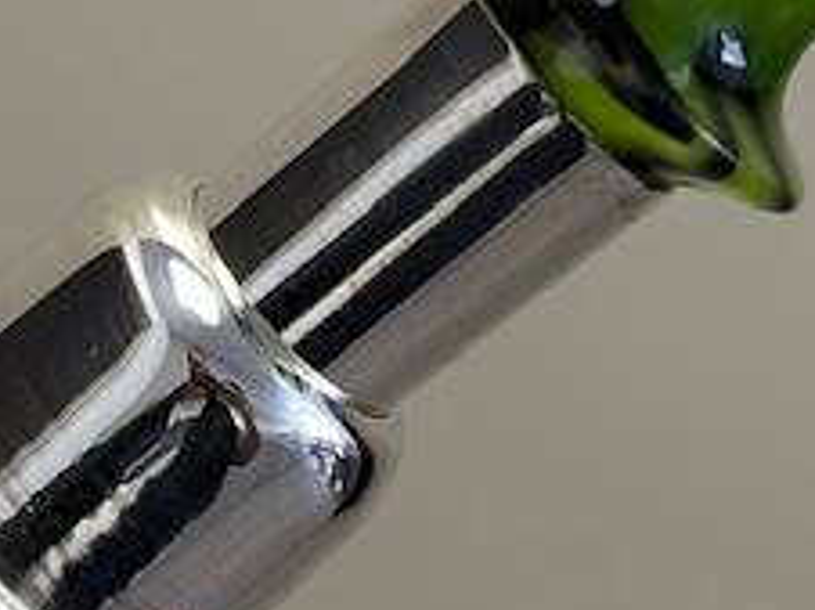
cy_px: 632
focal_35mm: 272
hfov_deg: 7.3
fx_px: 6397
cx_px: 54
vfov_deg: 5.4
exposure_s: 1/121
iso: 64
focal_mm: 6.86
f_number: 1.78
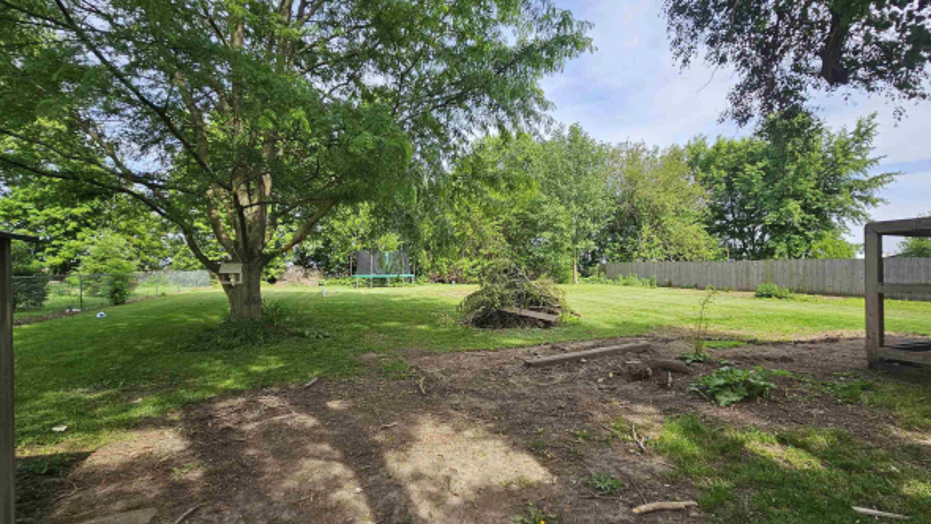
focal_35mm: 16
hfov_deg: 99.3
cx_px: 482
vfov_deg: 67.1
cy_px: 264
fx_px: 395
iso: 50
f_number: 2.2
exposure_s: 1/742
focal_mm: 2.2
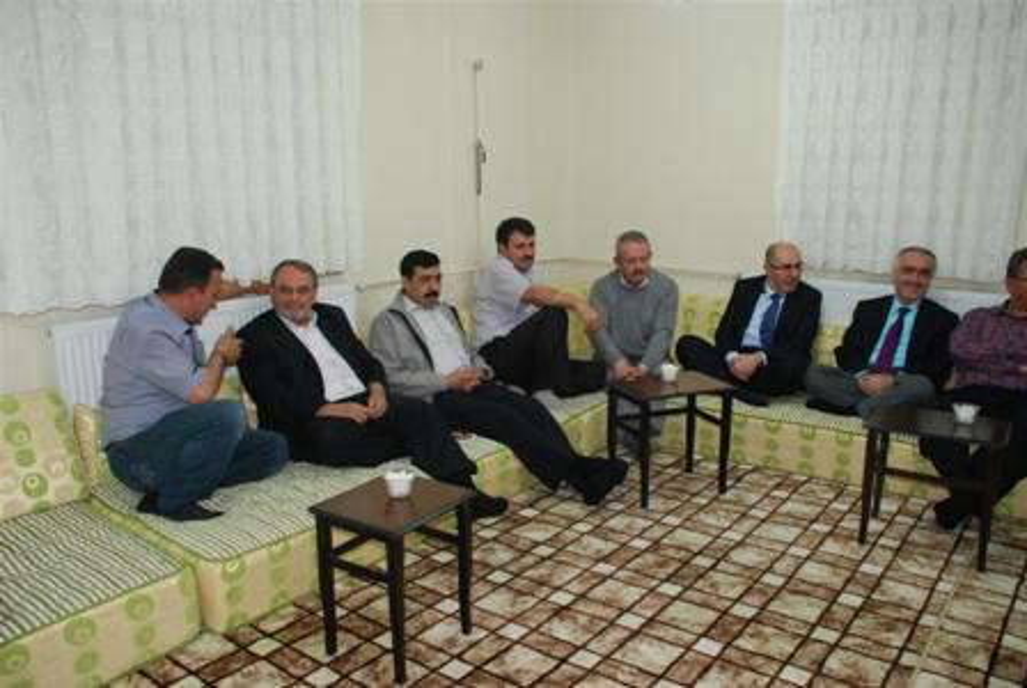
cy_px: 344
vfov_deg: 43.7
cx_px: 514
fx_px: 857
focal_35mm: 30
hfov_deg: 61.9
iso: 800
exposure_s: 1/60
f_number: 5
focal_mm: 20
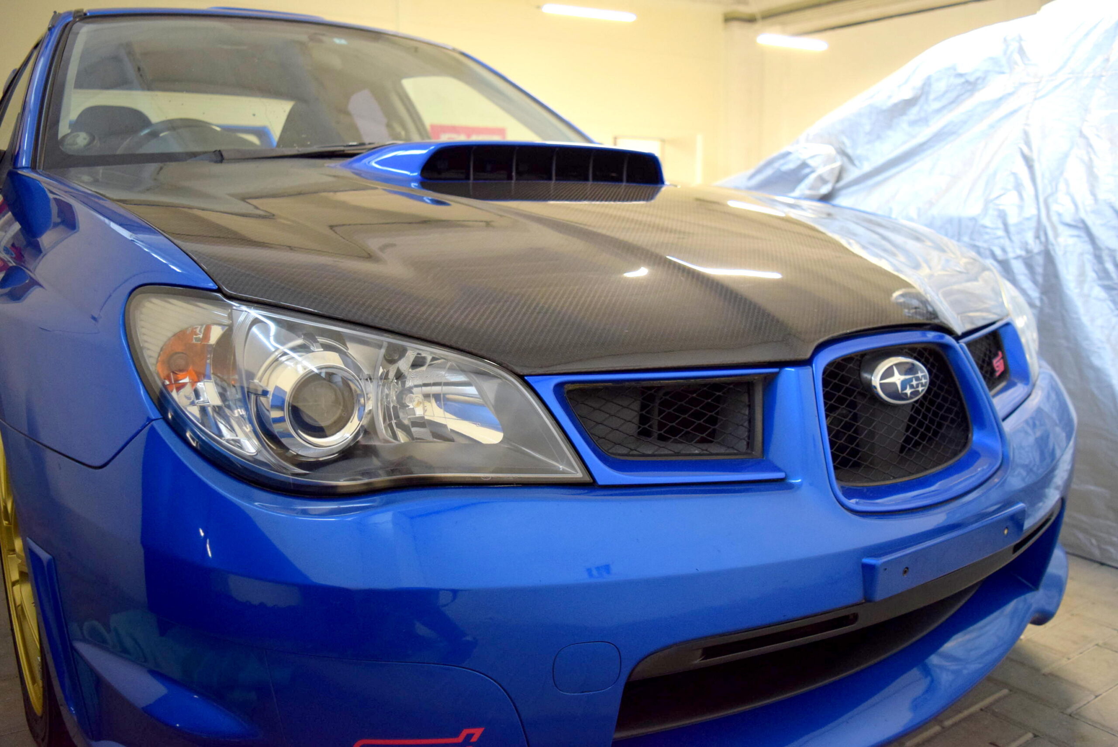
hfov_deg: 61.9
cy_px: 374
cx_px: 559
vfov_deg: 43.7
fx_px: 932
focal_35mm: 30
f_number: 3.5
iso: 1250
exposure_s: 1/60
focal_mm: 20
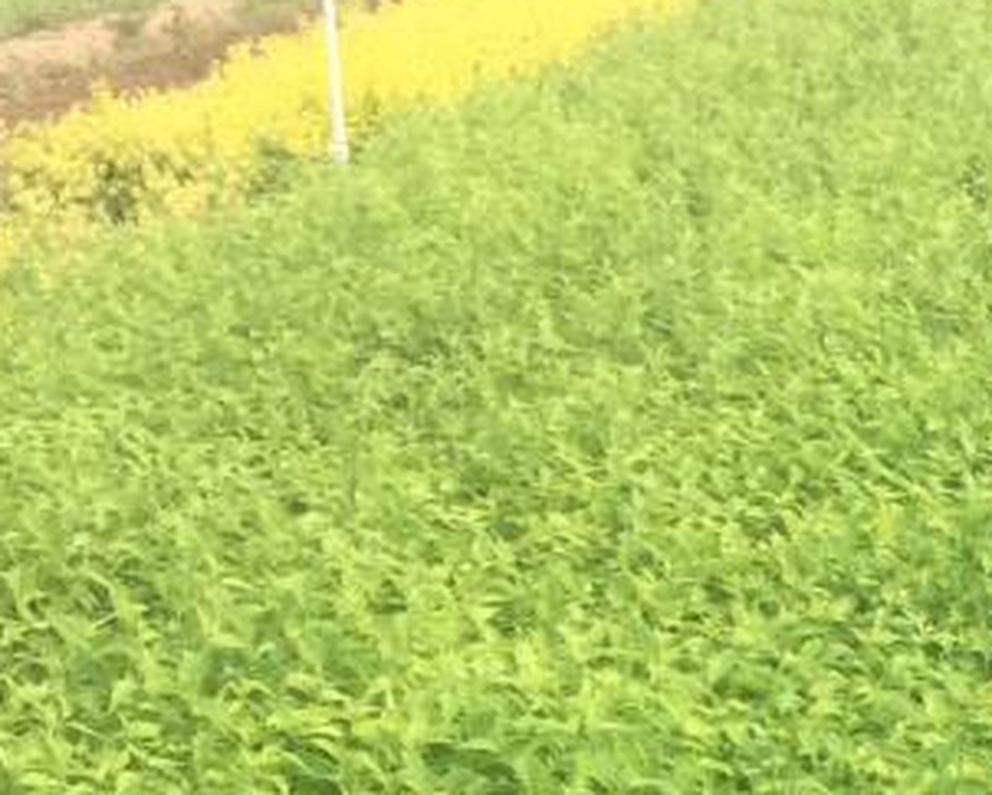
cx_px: 1196
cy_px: 1391
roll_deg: +2.9
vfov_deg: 13.9
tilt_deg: -27.4
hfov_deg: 18.2
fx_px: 2938
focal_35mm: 100
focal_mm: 4.15
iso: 32
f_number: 2.2
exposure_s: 1/775
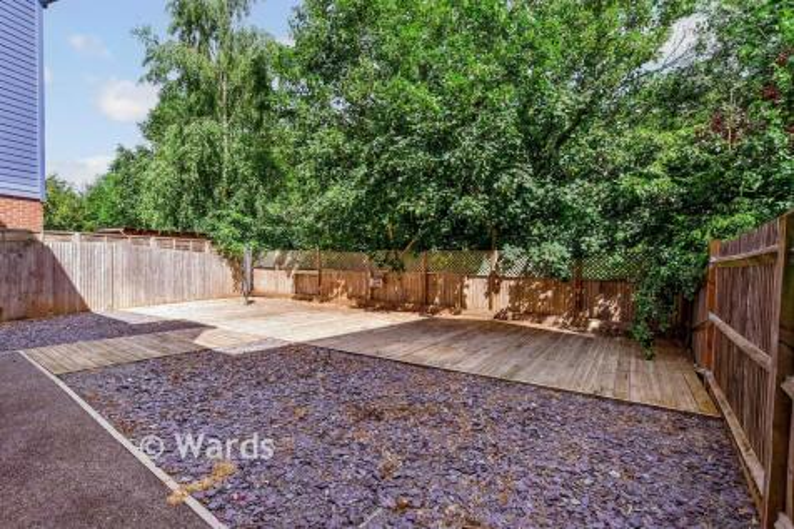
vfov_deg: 77.3
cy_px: 264
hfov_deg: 100.4
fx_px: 331
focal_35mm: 15
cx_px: 397
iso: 320
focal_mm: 10
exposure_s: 1/500
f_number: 8
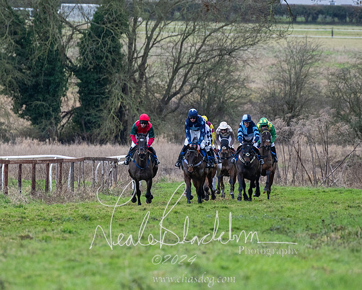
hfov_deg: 3.8
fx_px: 5461
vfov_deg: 3.0
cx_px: 192
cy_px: 164
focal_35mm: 510
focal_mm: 260
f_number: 4
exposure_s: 1/1000
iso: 1000
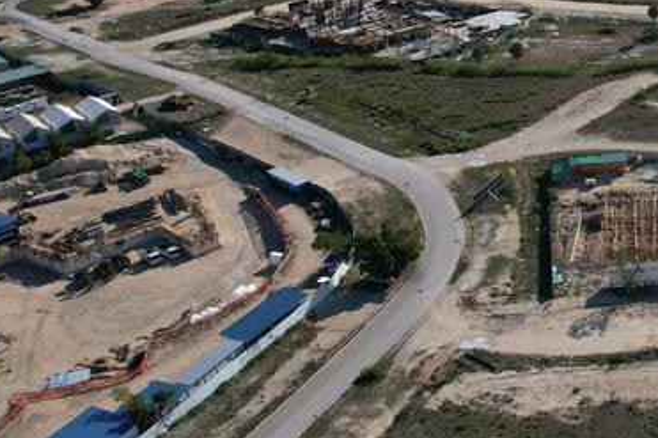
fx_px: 1041
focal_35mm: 57
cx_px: 772
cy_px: 46
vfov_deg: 23.2
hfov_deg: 30.3
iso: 110
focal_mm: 8.38
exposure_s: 1/800
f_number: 2.8
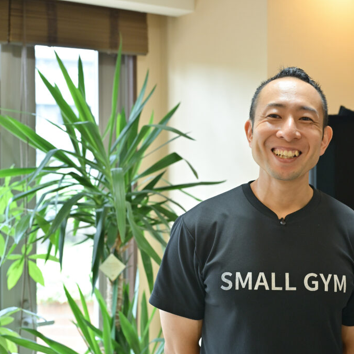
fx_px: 740
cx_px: 251
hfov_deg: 26.6
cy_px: 177
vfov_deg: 26.9
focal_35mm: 64
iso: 900
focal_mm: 50
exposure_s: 1/200
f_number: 4
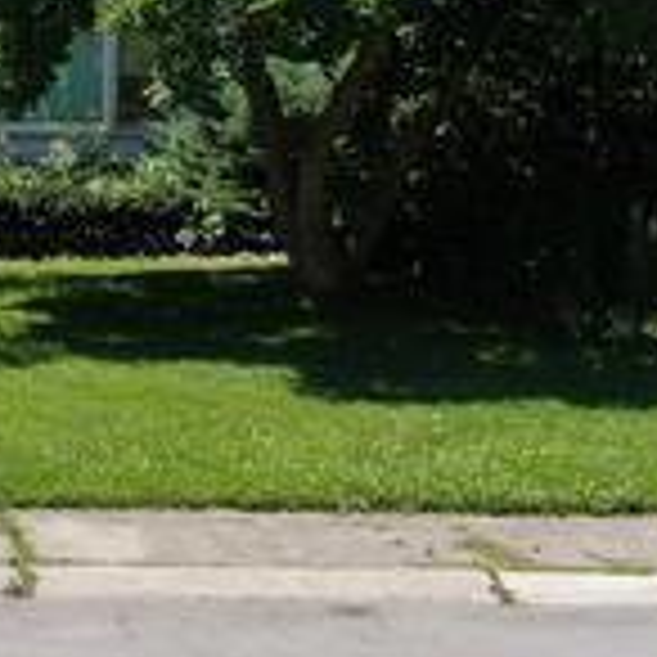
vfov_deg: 17.6
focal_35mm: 97
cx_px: -443
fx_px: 2083
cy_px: 54
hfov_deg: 15.8
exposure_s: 1/1250
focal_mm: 4.39
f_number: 2.8
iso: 110
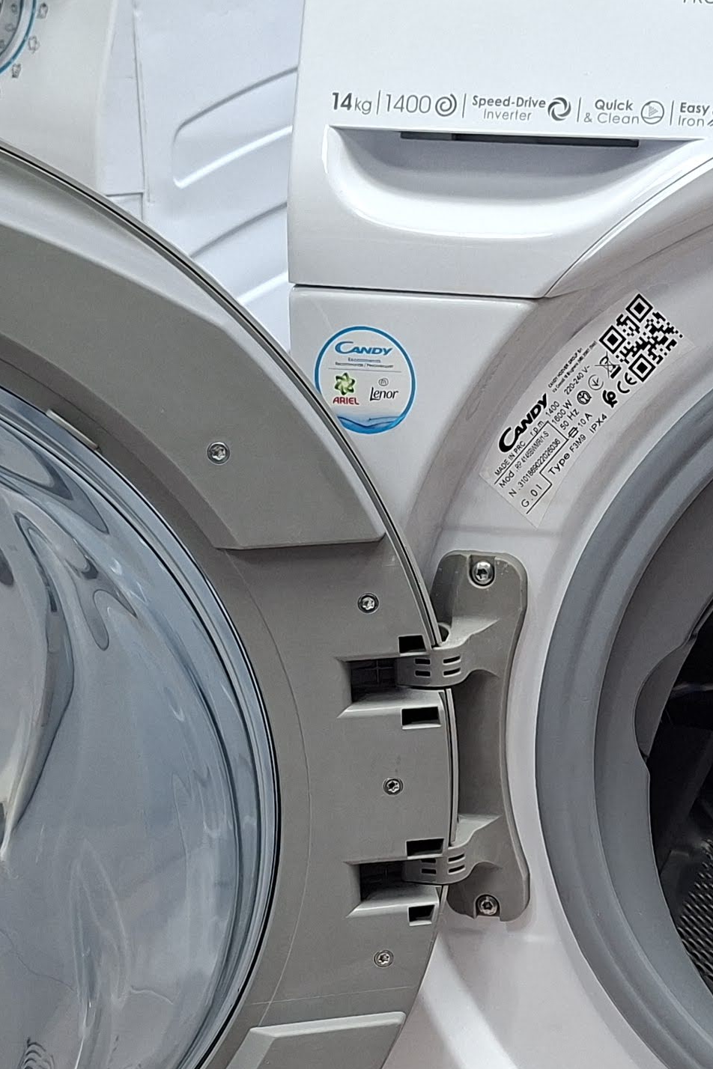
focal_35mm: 67
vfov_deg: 29.4
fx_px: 1990
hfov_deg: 20.1
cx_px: 586
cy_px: 846
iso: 200
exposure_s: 1/50
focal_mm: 5.54
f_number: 1.8
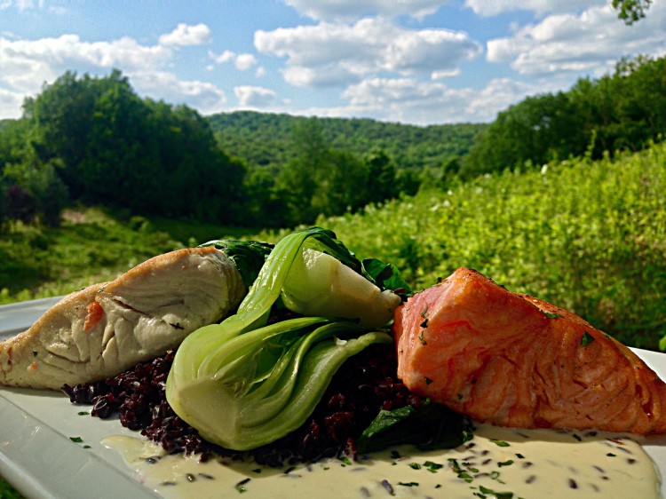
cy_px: 250
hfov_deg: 55.4
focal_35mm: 33
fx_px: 635
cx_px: 333
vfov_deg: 42.9
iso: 50
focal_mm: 4.12
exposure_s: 1/1595
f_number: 2.4
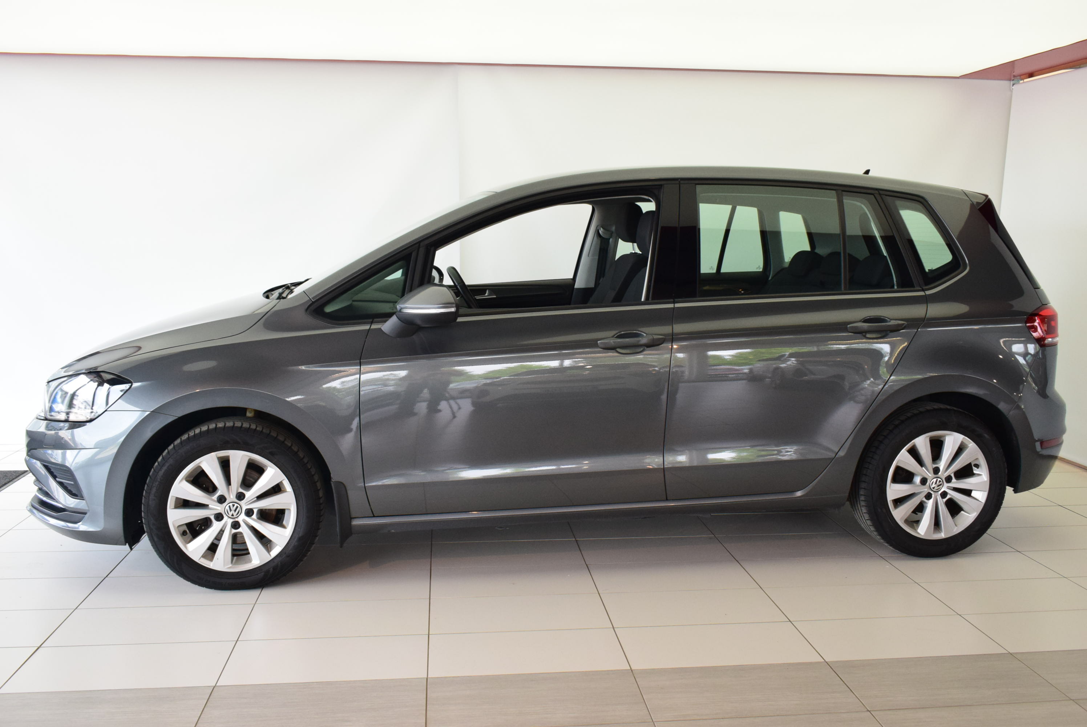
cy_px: 364
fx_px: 952
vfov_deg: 41.8
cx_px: 544
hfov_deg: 59.5
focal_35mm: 32
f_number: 7.1
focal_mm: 21
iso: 1600
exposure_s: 1/200
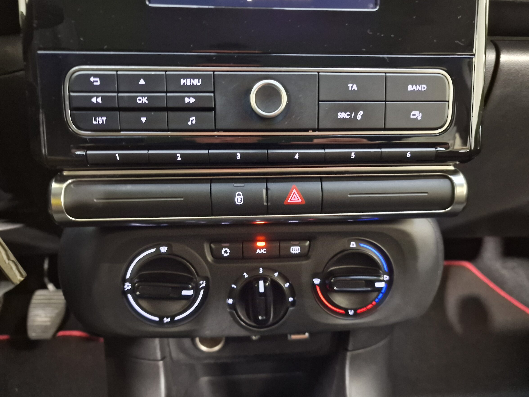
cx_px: 263
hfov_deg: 69.4
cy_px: 208
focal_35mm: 25
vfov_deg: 54.9
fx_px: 382
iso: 640
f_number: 1.8
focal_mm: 6.4
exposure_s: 1/10
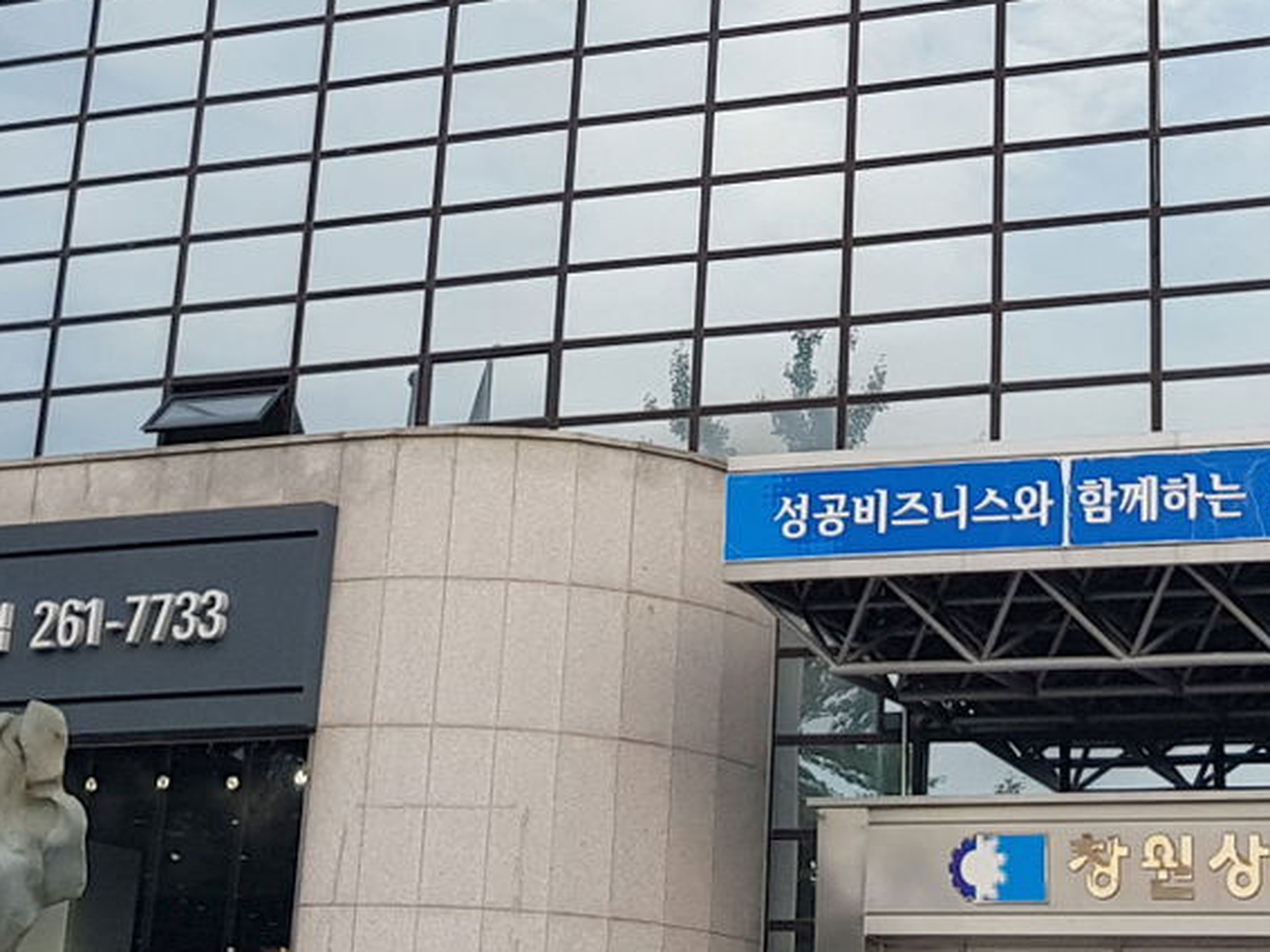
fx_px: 3228
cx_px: 708
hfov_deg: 22.2
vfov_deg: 16.4
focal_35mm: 88
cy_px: -49
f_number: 1.7
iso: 40
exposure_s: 1/900
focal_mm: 4.2
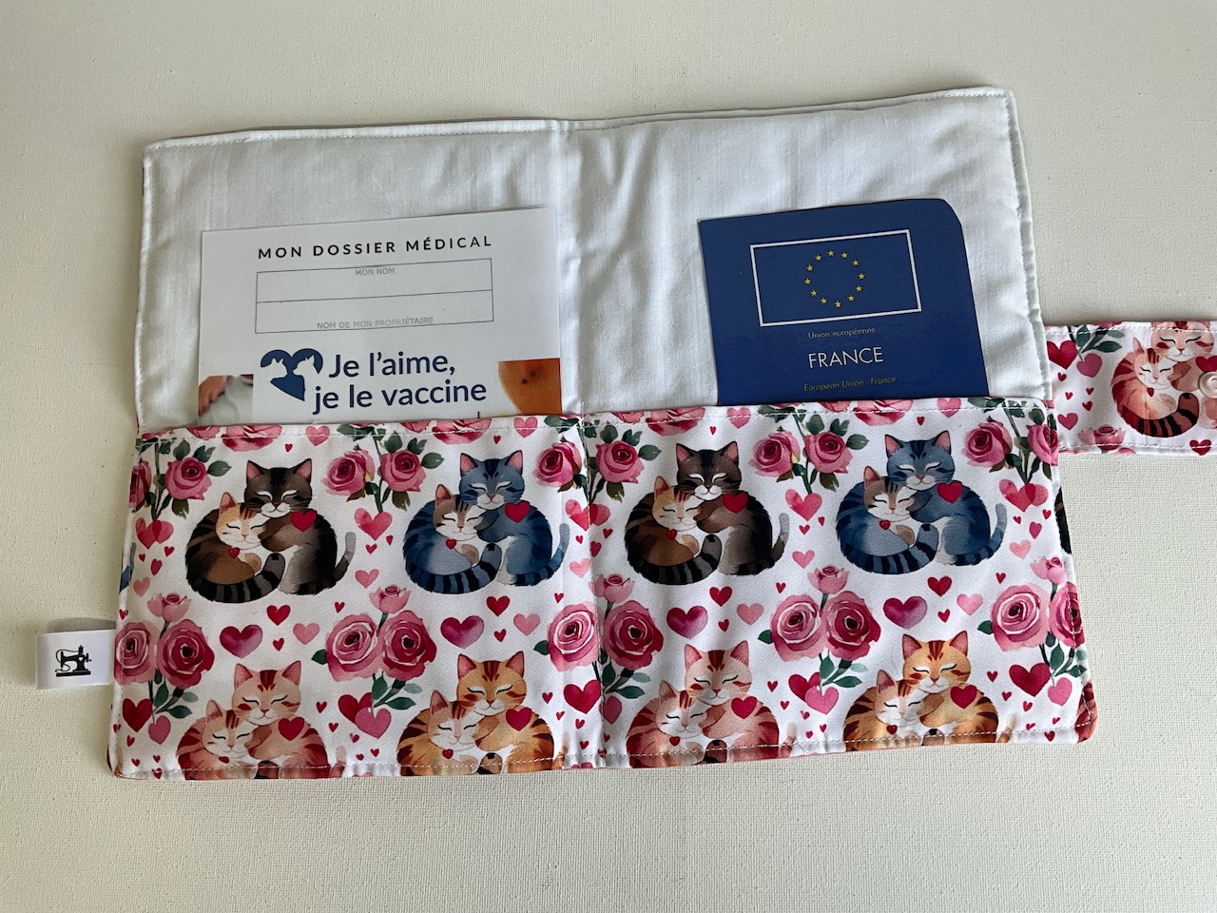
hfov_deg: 61.7
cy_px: 456
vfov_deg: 48.2
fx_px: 1020
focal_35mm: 29
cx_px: 608
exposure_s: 1/100
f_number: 1.8
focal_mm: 3
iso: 16
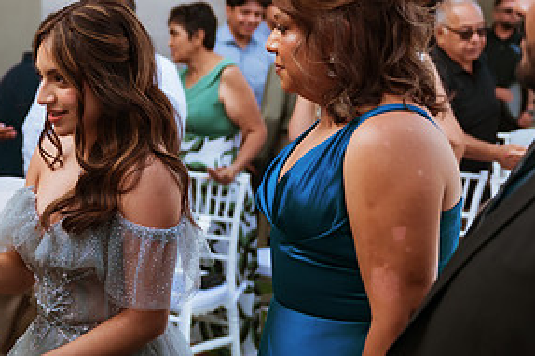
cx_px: 7
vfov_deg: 15.3
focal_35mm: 89
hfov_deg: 22.1
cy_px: 167
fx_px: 1322
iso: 100
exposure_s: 1/800
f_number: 2.8
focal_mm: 44
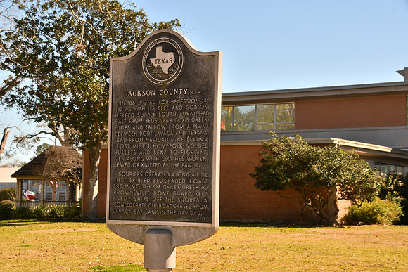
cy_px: 136
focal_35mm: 84
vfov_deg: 16.3
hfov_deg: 24.2
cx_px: 204
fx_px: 952
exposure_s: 1/160
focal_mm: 56
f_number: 20
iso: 250
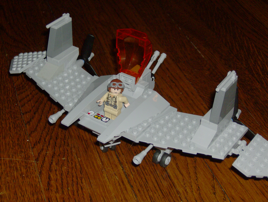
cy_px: 101
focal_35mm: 70
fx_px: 543
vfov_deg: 21.1
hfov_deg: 27.7
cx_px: 134
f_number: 3.7
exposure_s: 1/91.3
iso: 200
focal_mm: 11.6
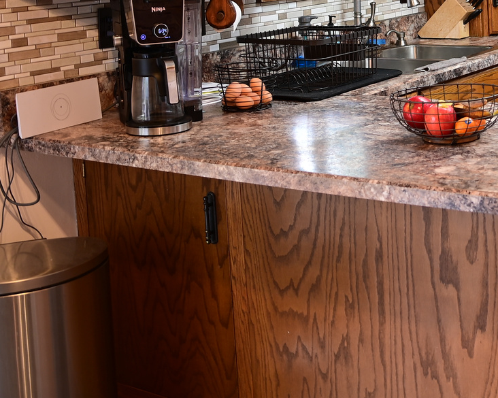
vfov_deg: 22.8
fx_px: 928
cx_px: 391
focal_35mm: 63
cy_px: -43
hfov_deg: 29.4
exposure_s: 1/6
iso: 220
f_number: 4
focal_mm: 24
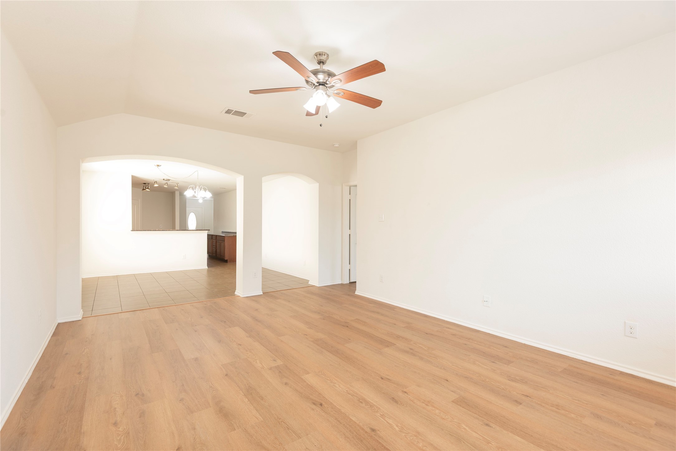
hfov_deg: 96.7
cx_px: 338
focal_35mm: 16
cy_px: 226
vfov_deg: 73.8
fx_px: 301
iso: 100
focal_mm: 16
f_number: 7.1
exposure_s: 1/4
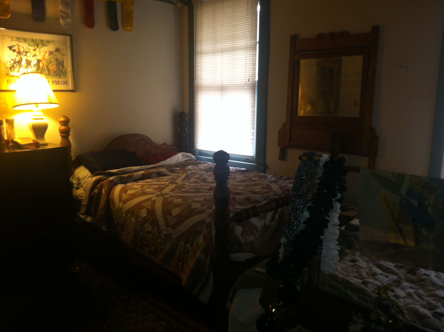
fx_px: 448
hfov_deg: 52.7
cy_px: 166
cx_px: 222
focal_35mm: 35
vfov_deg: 40.6
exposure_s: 1/17
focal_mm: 3.85
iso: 125
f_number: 2.8
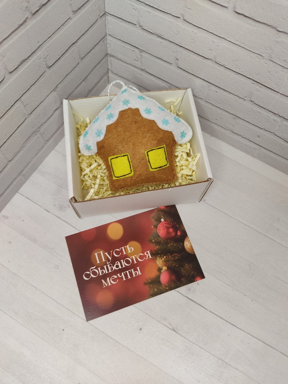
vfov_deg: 67.3
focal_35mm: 26
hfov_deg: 53.1
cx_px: 144
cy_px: 192
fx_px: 288
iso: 238
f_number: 1.79
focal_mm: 4.74
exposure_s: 1/30
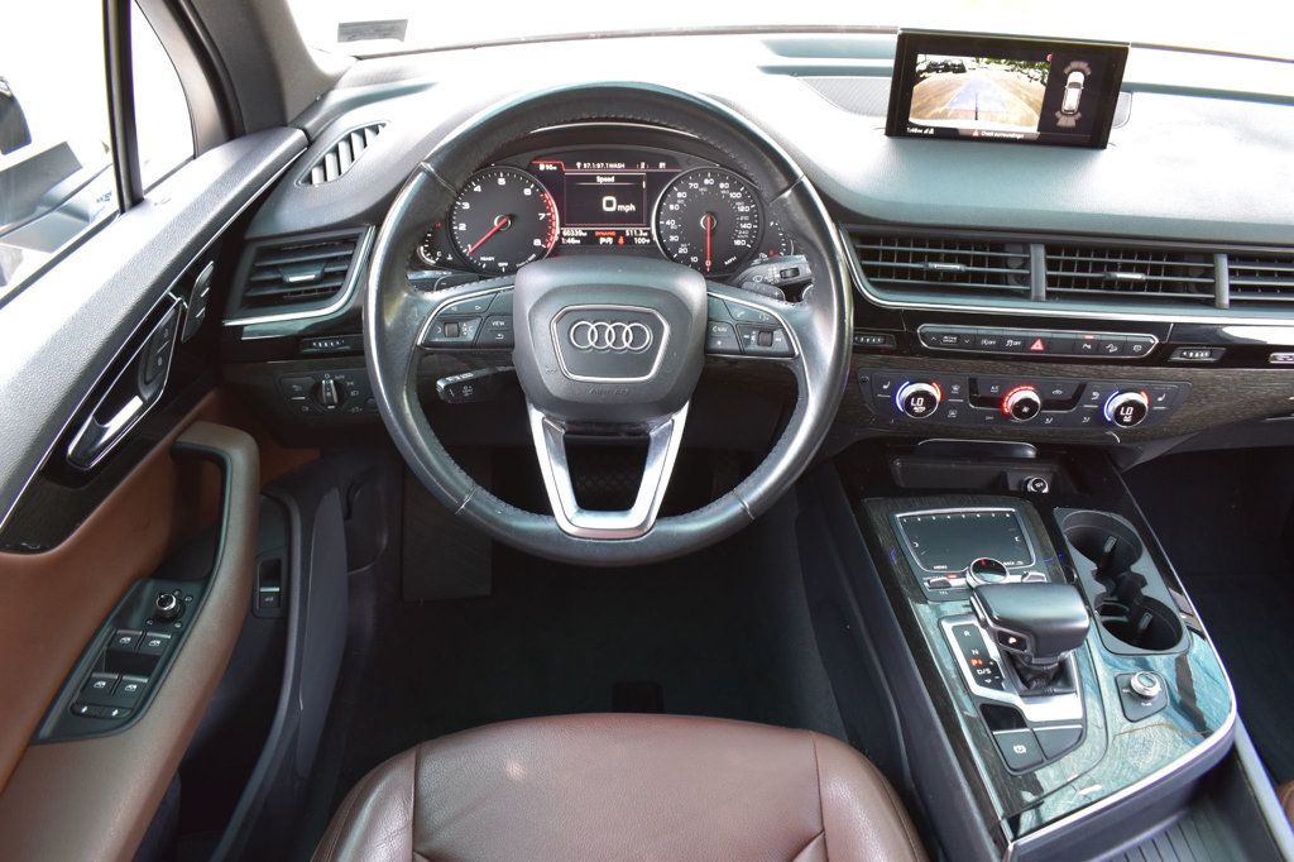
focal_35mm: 27
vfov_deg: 47.9
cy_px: 431
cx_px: 647
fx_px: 970
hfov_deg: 67.4
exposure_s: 1/15
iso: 450
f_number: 6.3
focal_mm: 18
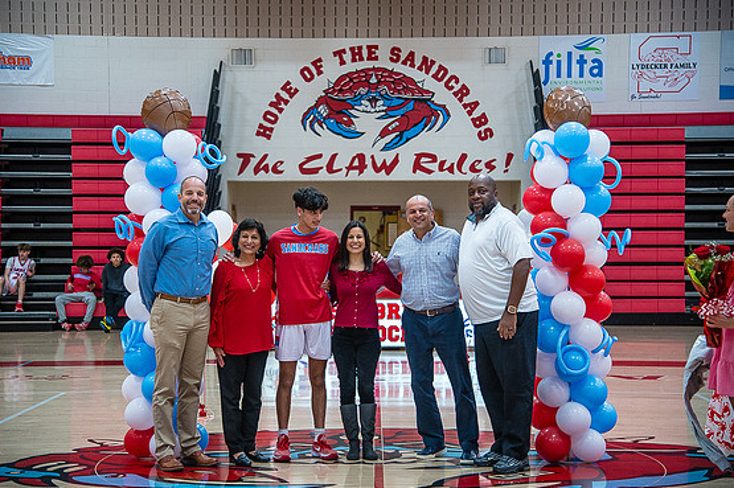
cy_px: 247
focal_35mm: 69
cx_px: 353
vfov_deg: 19.7
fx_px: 1406
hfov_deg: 29.3
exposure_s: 1/320
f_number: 4
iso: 2000
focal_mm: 66
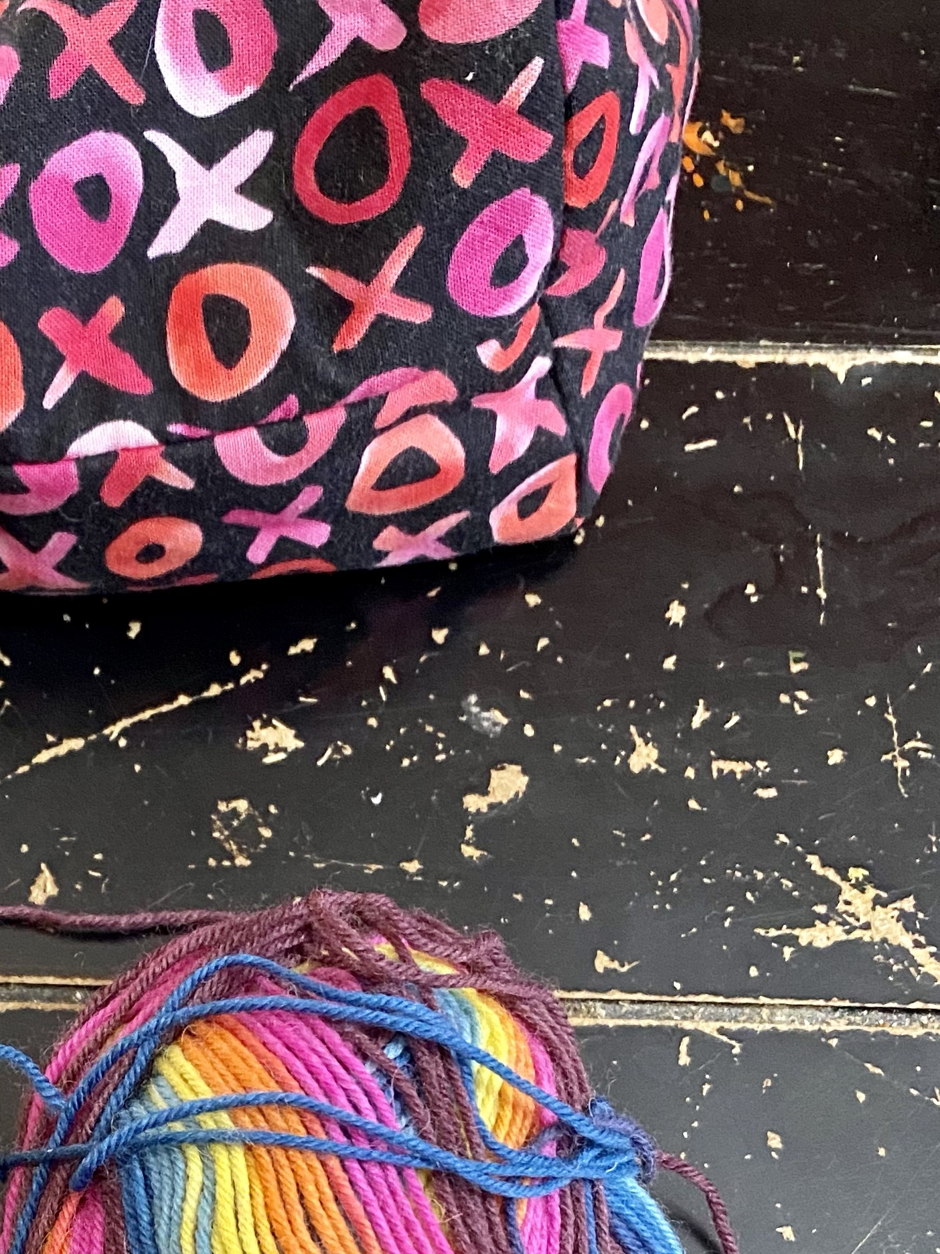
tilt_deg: -71.3
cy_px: 1227
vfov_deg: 31.9
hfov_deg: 24.8
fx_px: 2028
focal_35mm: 56
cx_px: -6
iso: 500
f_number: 1.8
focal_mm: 4.25
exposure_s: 1/41
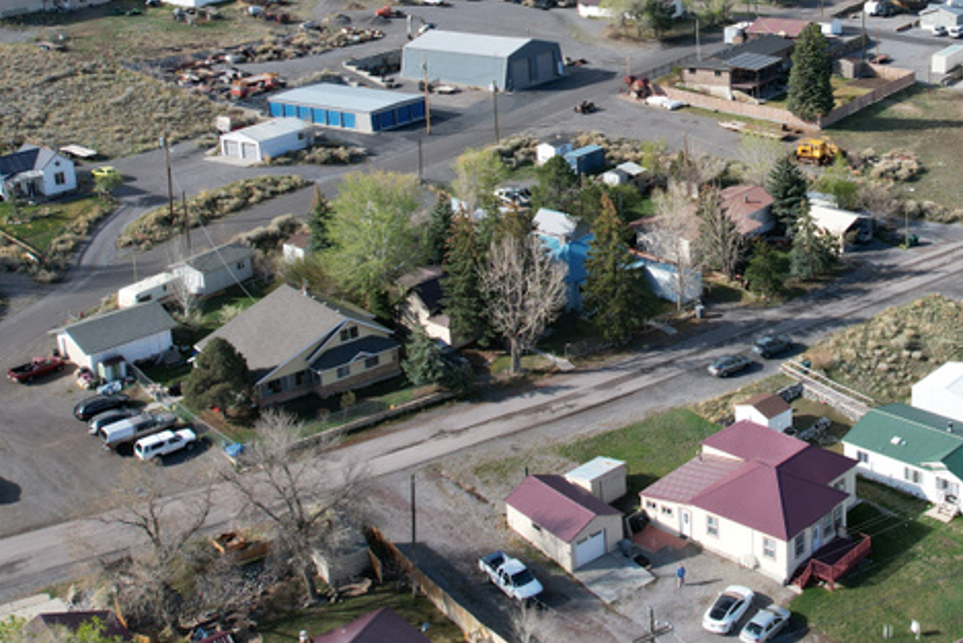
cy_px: 87
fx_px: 1284
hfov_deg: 39.4
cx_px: 778
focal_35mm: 48
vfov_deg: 27.3
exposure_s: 1/1250
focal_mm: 8.38
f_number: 2.8
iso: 130
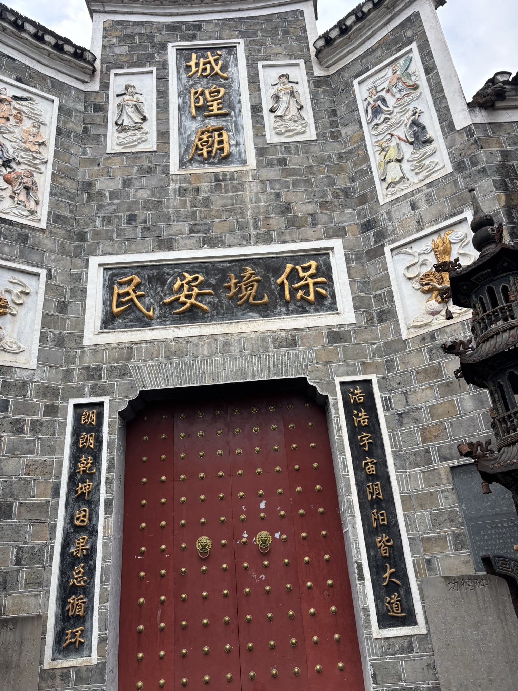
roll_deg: +5.4
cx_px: 259
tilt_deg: +26.0
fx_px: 519
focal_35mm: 26
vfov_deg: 67.3
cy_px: 346
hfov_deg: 53.1
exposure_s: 1/131
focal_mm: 5.96
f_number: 1.6
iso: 32
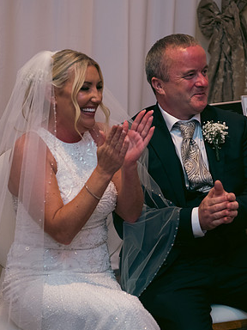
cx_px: 162
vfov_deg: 21.8
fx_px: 856
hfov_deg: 16.4
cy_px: 165
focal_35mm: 90
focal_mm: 62
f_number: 3.5
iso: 800
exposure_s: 1/160
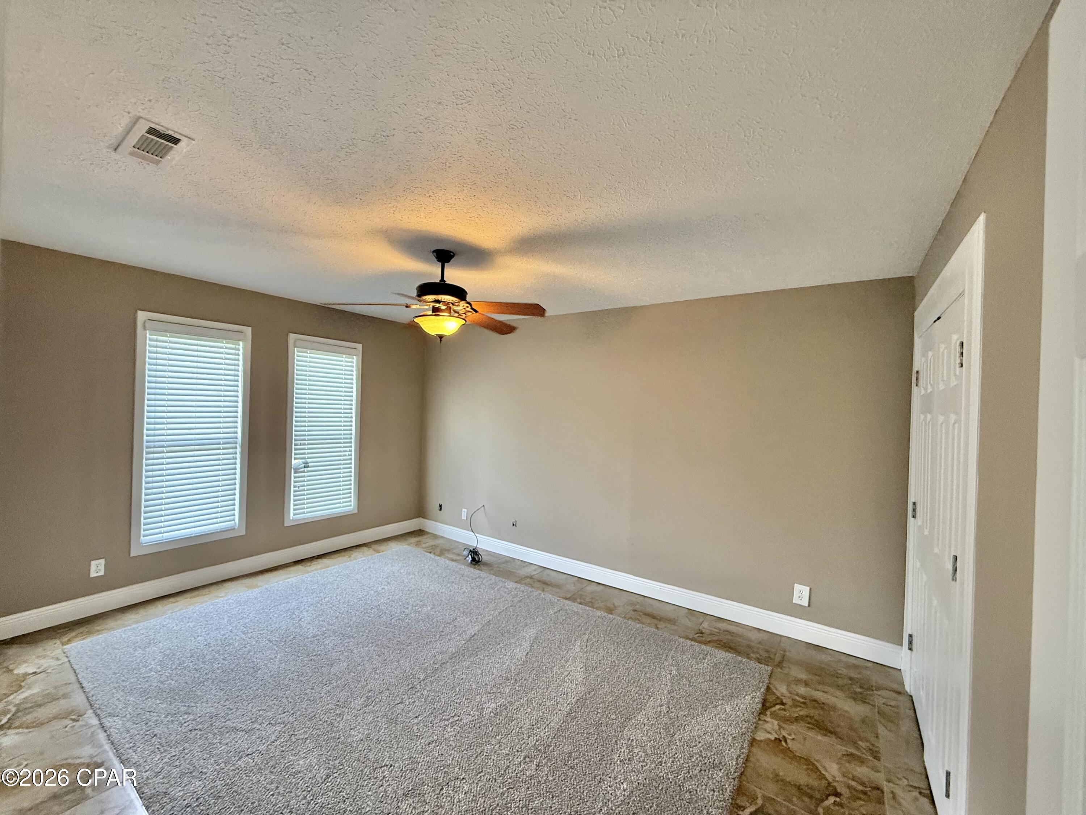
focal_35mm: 14
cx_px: 543
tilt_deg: +0.6
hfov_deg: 102.1
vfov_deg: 85.7
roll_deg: -2.1
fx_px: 439
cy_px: 408
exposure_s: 1/74
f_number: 2.2
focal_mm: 2.22
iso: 400
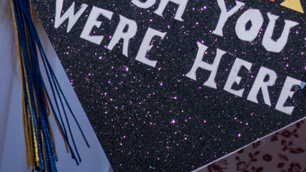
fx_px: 5406
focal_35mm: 666
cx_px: 323
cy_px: -274
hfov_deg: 3.2
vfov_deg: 1.8
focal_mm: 85
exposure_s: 1/640
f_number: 4
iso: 160
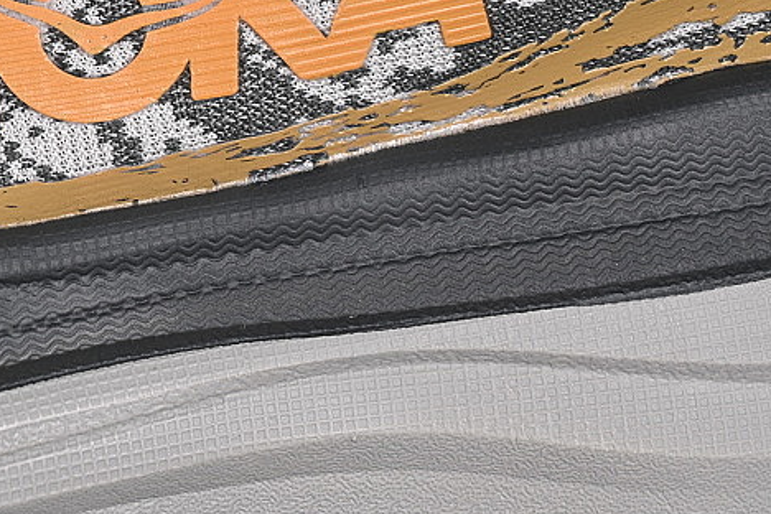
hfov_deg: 11.8
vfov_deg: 7.9
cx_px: 133
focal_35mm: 173
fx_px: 3705
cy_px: 31
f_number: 6.3
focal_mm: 50
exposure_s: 1/60
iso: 160
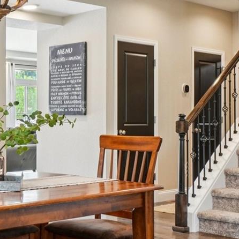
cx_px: -44
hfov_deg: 24.5
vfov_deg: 26.9
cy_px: 131
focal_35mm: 64
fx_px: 500
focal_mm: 14
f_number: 8
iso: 400
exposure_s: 1/15
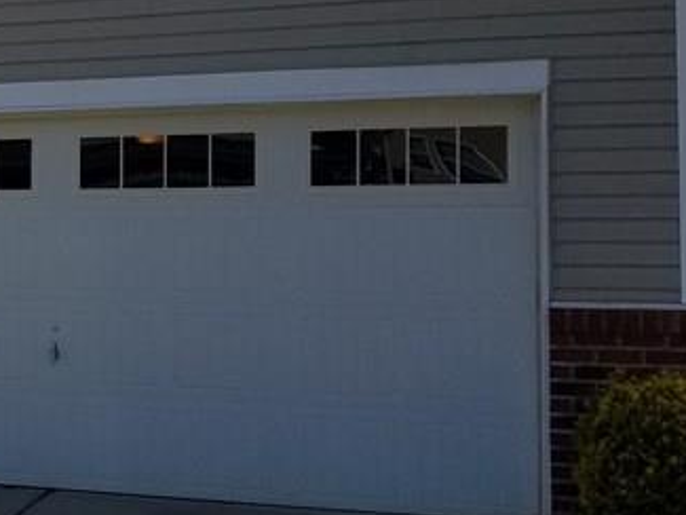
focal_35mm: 82
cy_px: 152
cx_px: -232
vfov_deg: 17.9
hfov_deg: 21.3
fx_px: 1626
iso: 50
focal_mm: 4.2
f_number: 1.7
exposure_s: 1/4072
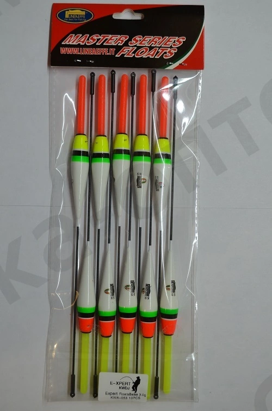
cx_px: 136
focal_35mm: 48
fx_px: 546
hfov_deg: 28.0
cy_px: 206
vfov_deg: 41.2
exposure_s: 1/60
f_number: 5.6
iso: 280
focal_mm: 32
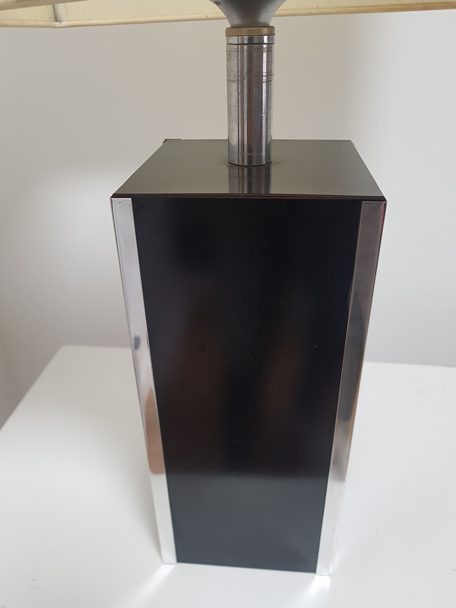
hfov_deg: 53.1
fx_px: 457
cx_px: 228
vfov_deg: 67.3
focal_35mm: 26
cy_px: 304
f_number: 1.7
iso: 160
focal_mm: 4.2
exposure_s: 1/50
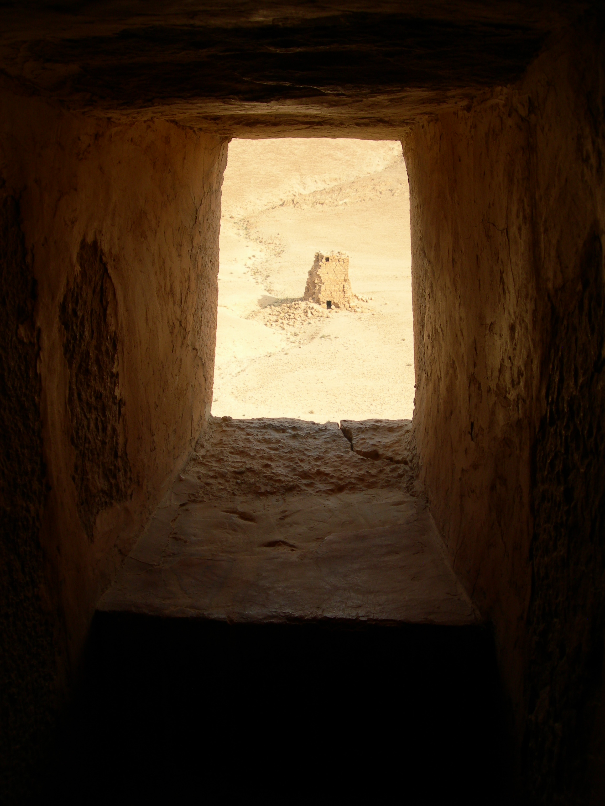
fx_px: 886
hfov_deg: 37.7
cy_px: 403
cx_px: 302
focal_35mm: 38
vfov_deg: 49.0
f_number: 4.8
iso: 50
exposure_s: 1/220
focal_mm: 7.8
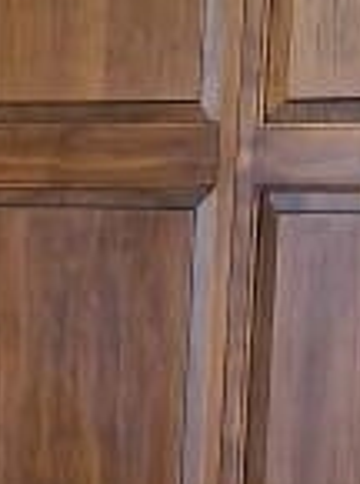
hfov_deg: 8.1
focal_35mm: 177
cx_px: -233
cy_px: 851
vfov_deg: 10.6
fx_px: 2465
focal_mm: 4.68
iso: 744
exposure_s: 1/60
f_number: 1.7
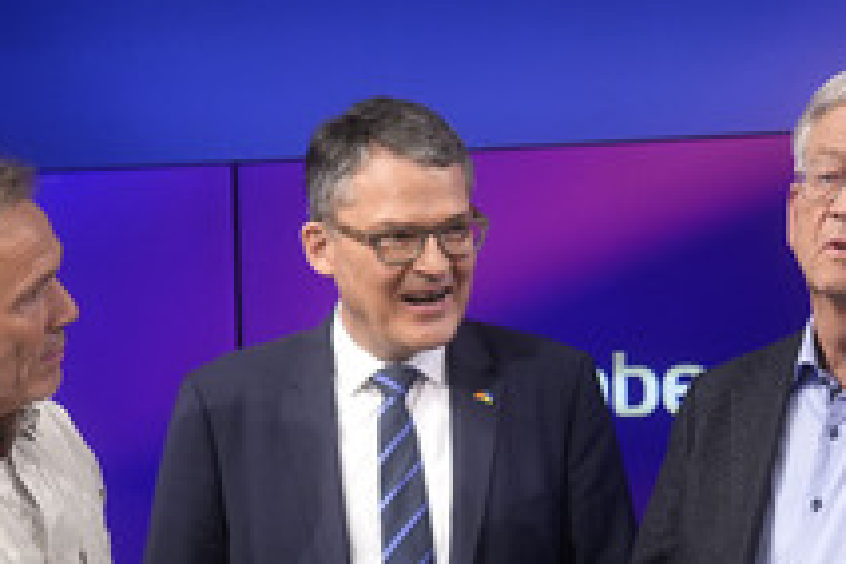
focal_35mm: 95
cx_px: 622
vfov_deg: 14.2
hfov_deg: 21.3
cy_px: 540
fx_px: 2232
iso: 640
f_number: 2.2
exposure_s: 1/200
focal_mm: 30
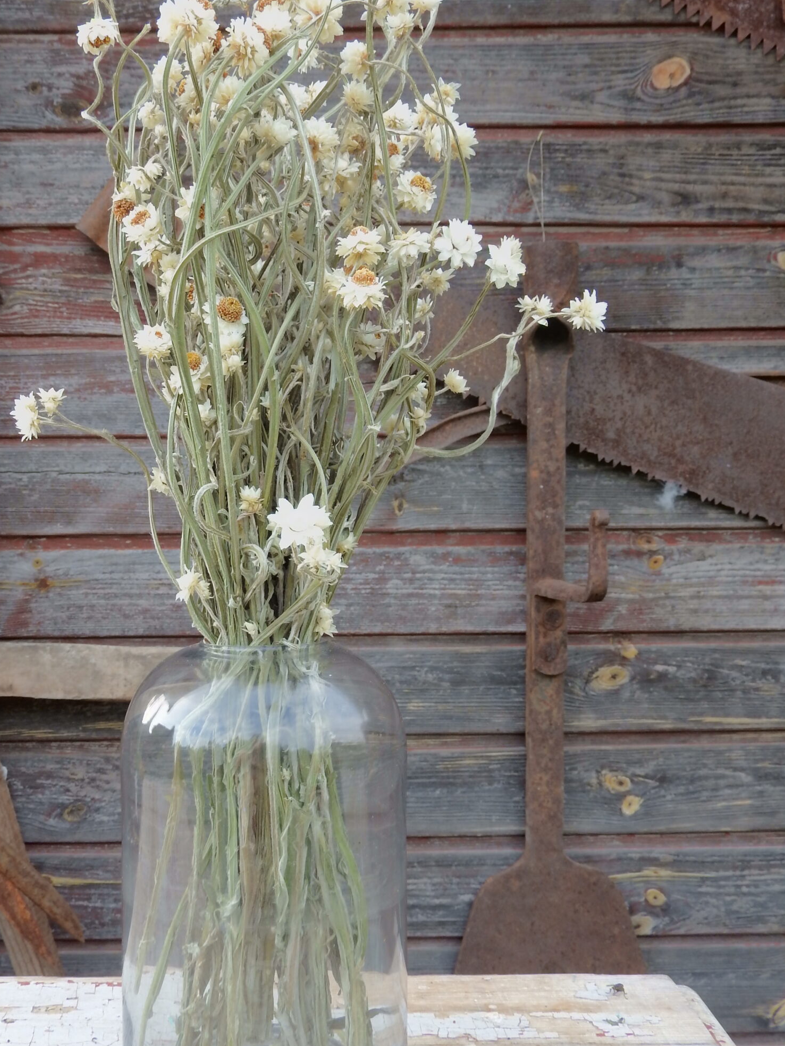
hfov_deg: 36.5
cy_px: 488
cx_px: 281
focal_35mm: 39
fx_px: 1179
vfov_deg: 47.8
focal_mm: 5.4
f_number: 3.5
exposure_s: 1/125
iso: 160
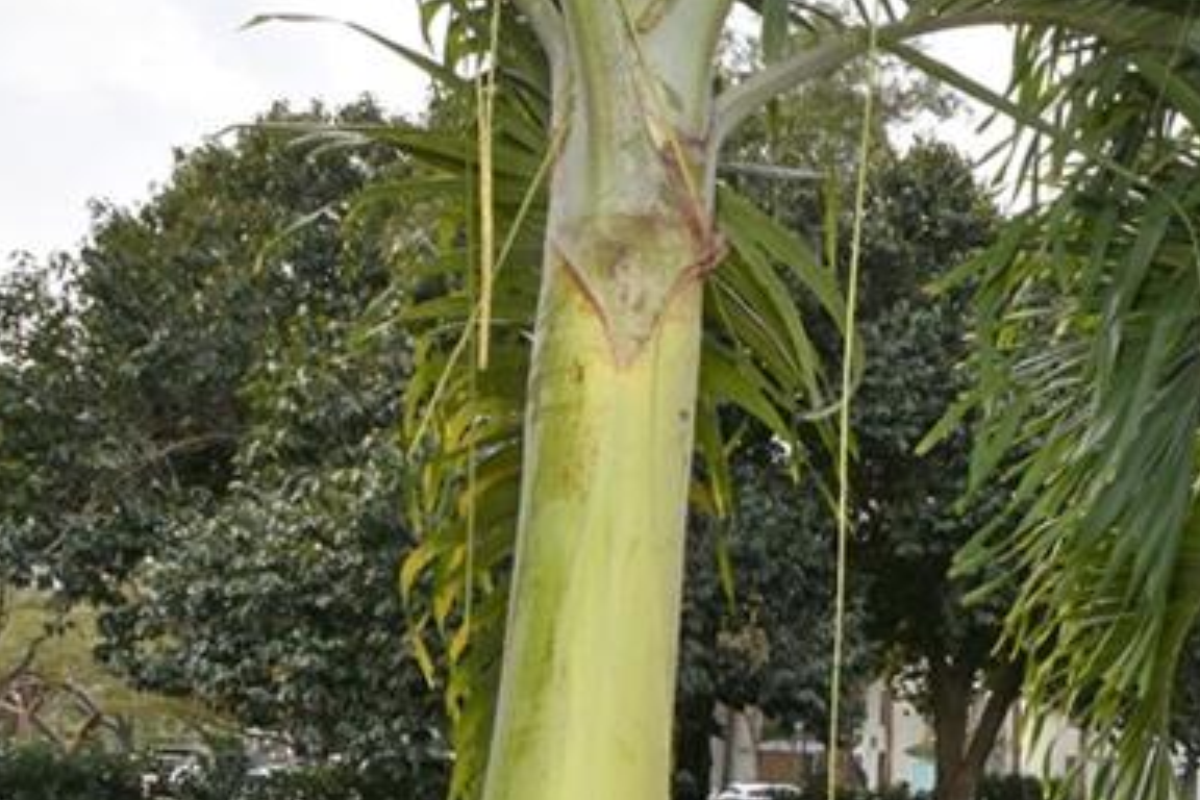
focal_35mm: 40
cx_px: 1216
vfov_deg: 31.7
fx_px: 1333
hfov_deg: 41.7
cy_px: 731
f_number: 7.1
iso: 160
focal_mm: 10
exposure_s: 1/200
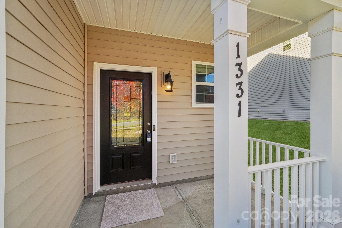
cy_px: 114
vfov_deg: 77.3
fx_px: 142
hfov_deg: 100.4
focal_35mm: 15
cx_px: 171
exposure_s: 1/30
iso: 160
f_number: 8
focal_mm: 10
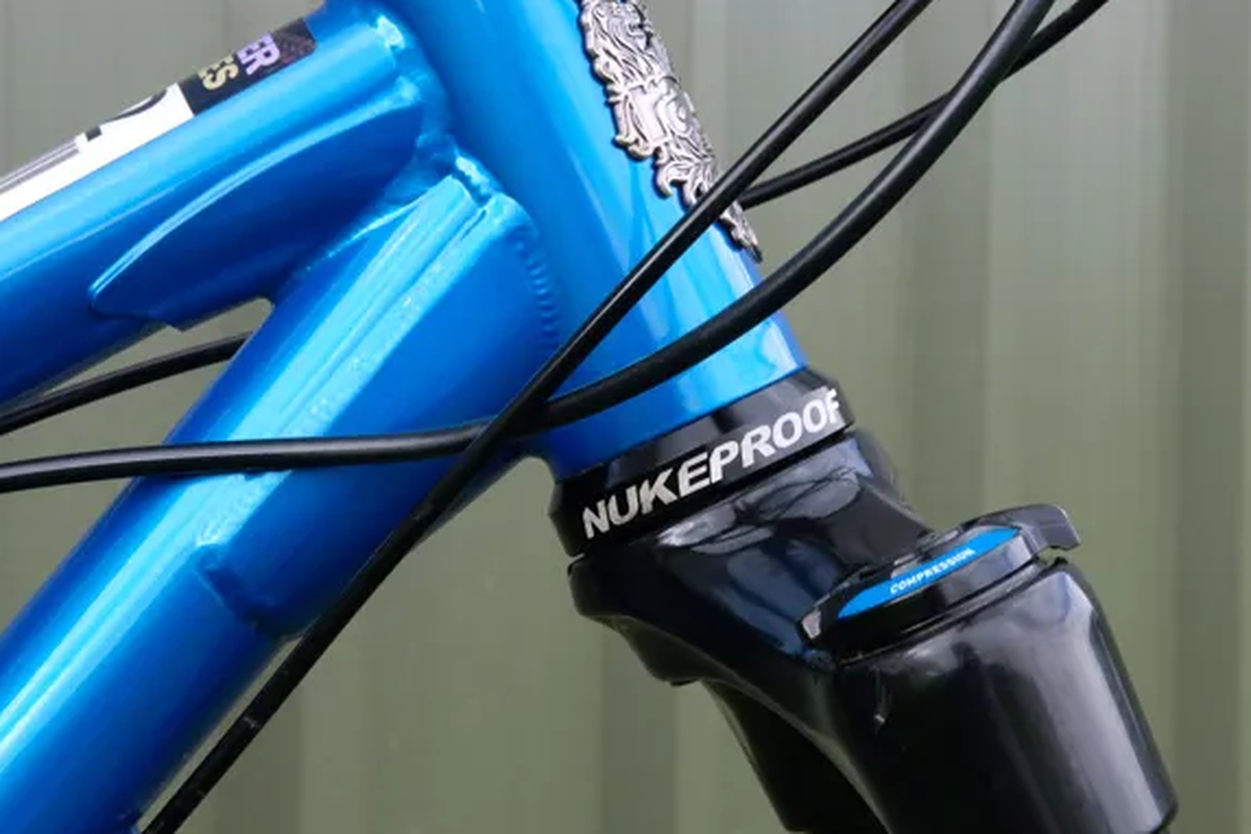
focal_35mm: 74
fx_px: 2571
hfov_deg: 27.3
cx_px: 751
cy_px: 368
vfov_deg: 18.4
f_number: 16
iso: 1250
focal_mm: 35
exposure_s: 1/60
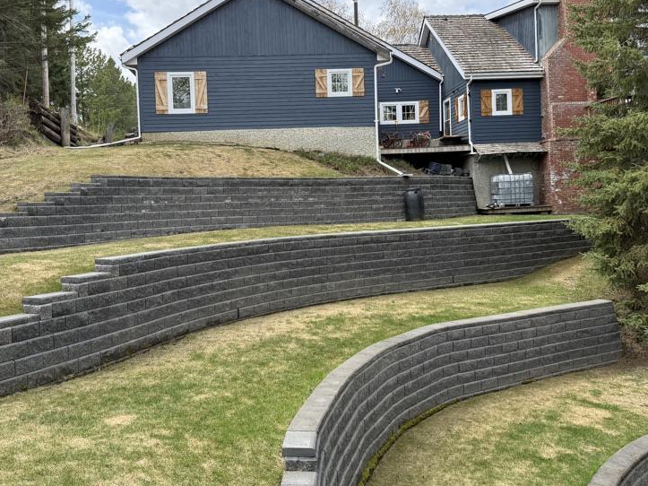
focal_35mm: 34
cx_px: 302
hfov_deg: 53.9
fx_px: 636
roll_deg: +2.5
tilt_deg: +0.5
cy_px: 210
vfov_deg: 41.7
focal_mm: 6.76
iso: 100
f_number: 1.78
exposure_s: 1/1901
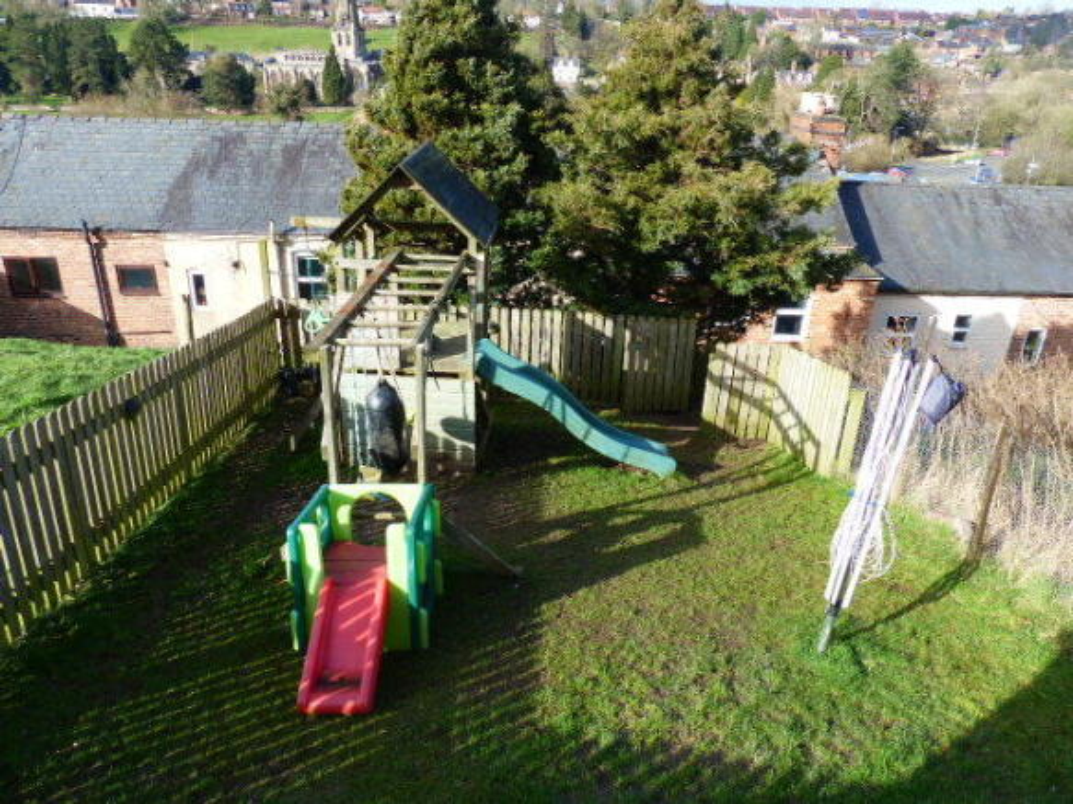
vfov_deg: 54.9
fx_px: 775
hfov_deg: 69.4
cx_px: 536
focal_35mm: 25
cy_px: 402
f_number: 4
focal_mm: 4.5
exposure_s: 1/320
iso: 100
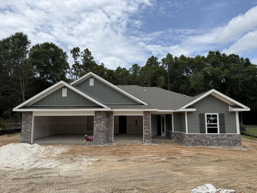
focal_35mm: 24
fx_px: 178
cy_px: 96
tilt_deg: +7.6
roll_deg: +1.0
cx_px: 128
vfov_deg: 56.8
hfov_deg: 71.6
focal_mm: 6.76
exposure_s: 1/7353
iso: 80
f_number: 1.78
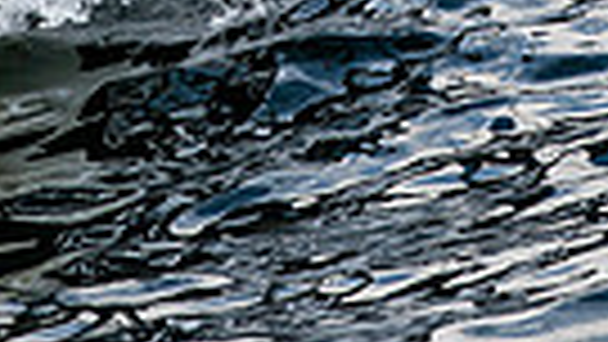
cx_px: 293
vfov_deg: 1.2
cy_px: -401
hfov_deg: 2.2
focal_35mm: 991
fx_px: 15980
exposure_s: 1/800
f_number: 5
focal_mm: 200
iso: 400
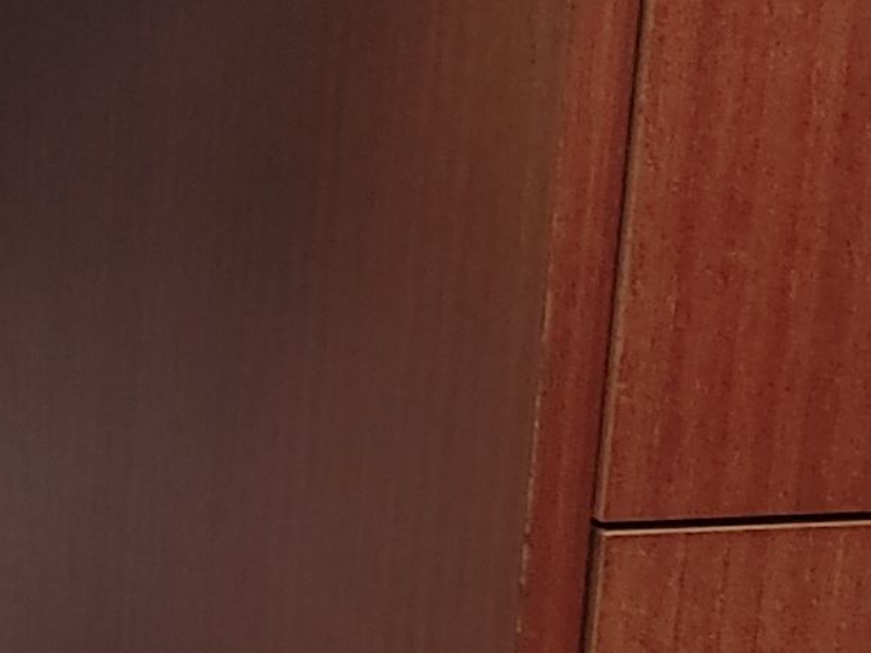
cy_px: 587
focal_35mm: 171
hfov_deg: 11.2
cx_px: -308
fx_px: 4303
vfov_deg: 8.7
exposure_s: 1/33
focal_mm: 4.74
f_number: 1.79
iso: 334
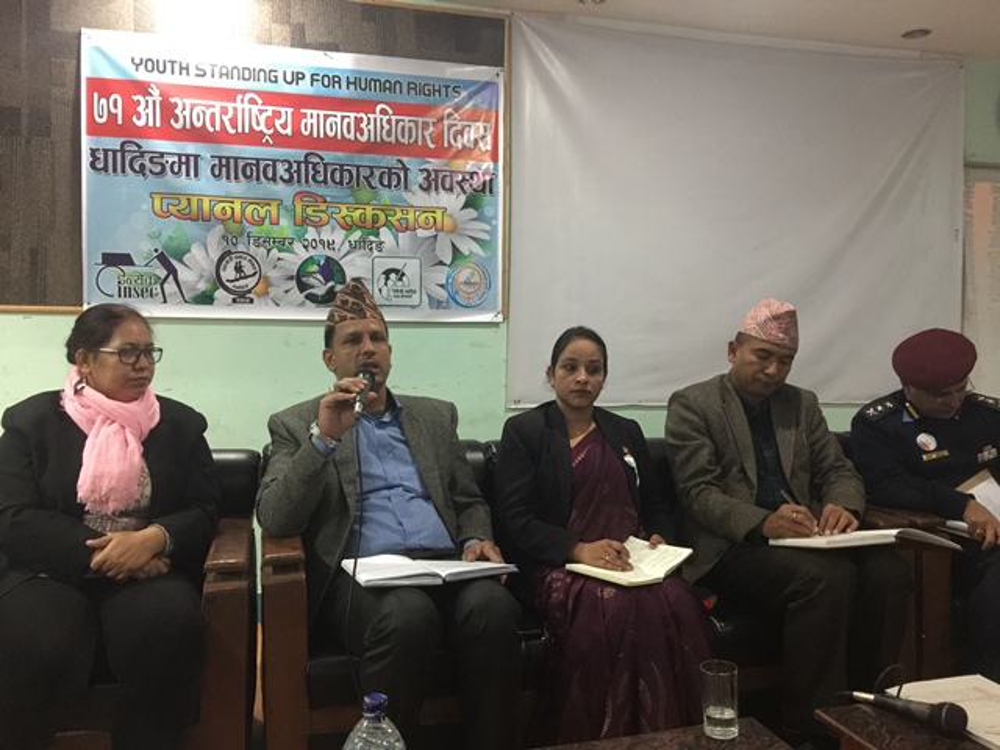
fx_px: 838
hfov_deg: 61.7
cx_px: 500
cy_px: 375
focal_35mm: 29
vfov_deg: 48.2
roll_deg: -1.4
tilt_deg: -2.1
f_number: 2.2
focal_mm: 4.15
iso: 200
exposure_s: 1/8
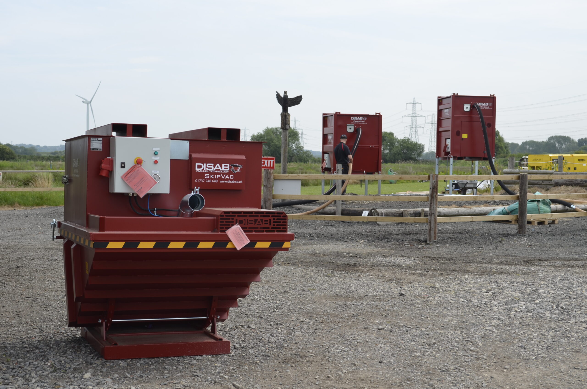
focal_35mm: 54
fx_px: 879
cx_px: 294
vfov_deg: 25.0
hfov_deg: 36.9
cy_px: 194
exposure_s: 1/200
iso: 100
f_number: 8
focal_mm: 36
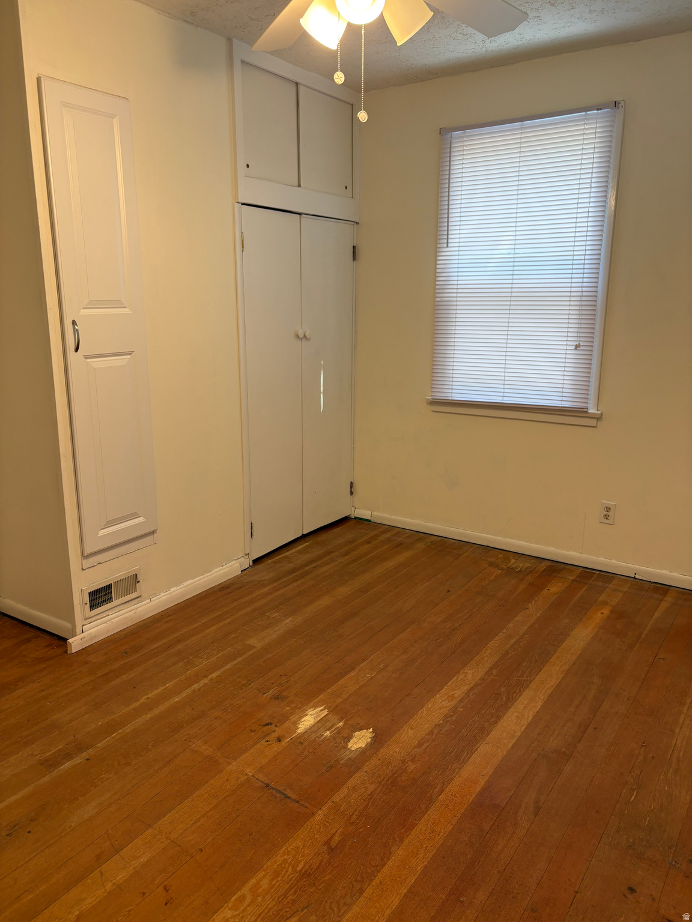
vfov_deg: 67.3
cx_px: 346
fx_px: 693
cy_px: 461
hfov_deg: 53.1
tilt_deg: -12.7
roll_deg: +0.4
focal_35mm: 26
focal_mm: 5.96
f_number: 1.6
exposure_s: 1/60
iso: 64
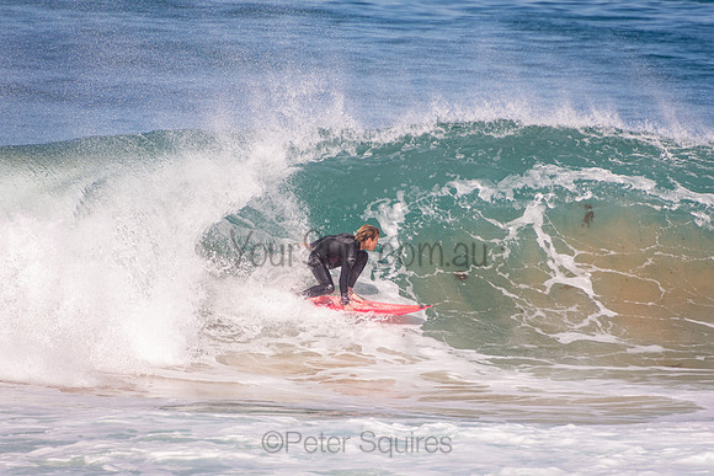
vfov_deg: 2.3
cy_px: 238
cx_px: 357
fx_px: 11902
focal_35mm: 600
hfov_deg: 3.4
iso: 220
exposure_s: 1/1250
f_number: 5.6
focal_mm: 400
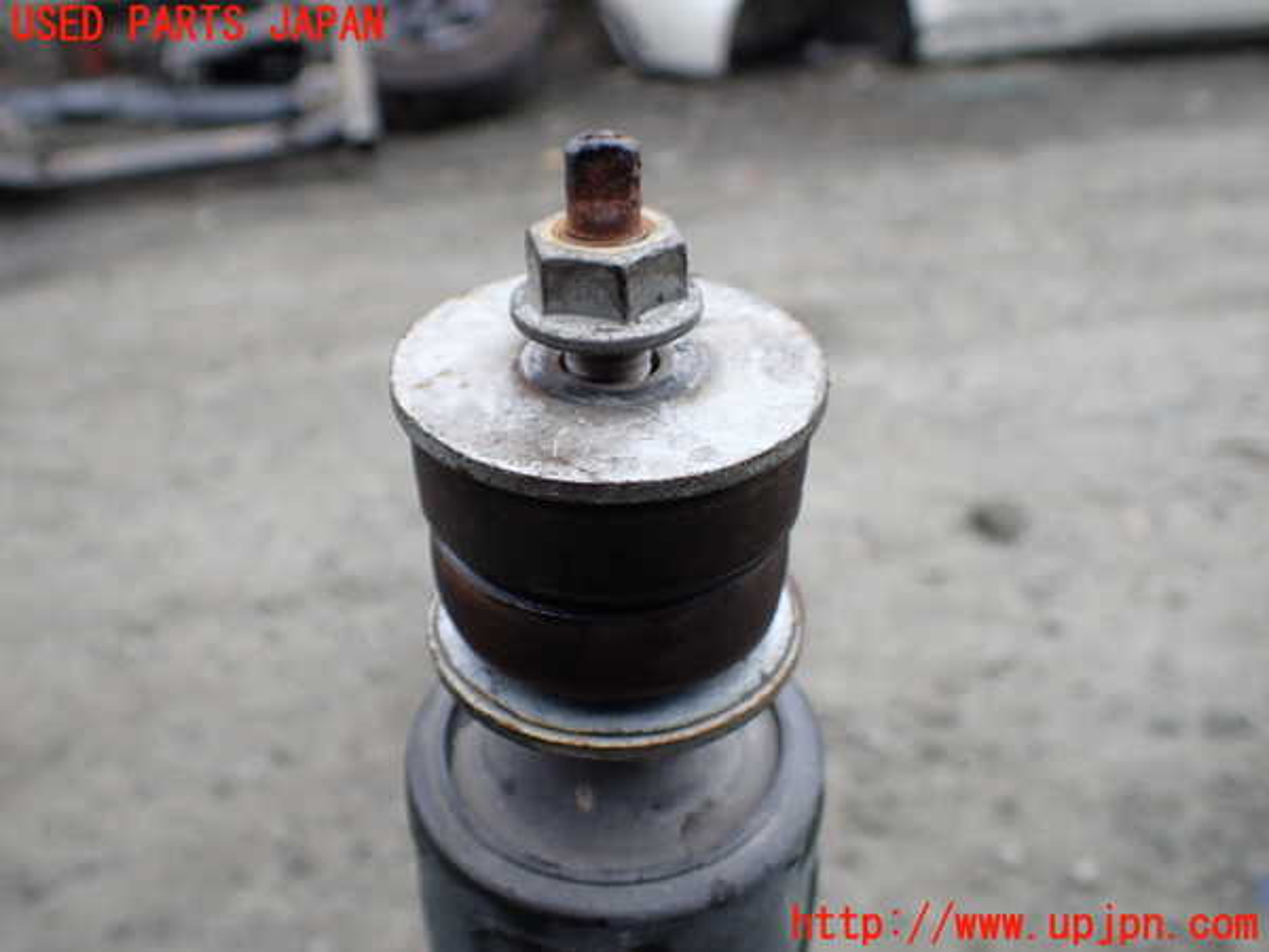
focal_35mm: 30
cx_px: 634
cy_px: 476
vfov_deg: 46.8
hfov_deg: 60.0
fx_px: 1100
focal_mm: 5.4
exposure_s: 1/200
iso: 100
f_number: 2.3
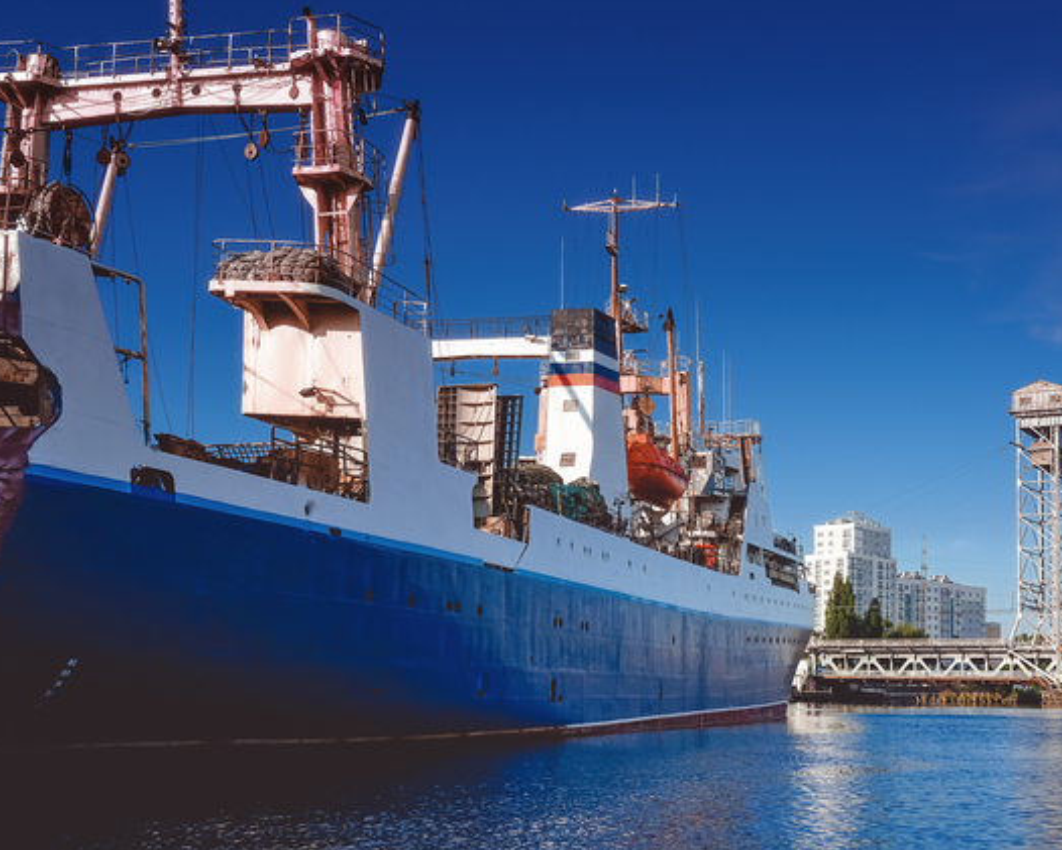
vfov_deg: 37.3
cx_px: 632
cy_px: 425
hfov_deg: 45.6
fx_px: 1257
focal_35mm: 40
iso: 100
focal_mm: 35
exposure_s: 1/125
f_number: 11
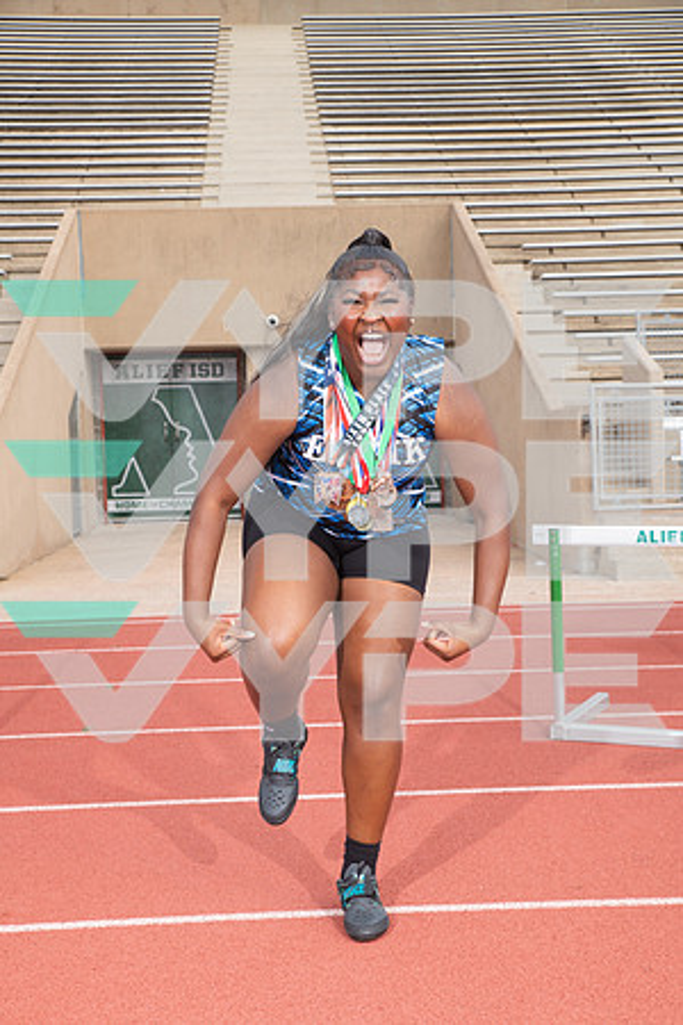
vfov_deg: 38.2
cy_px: 512
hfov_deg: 26.0
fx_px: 1480
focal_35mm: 52
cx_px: 342
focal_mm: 52
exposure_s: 1/250
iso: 160
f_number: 8
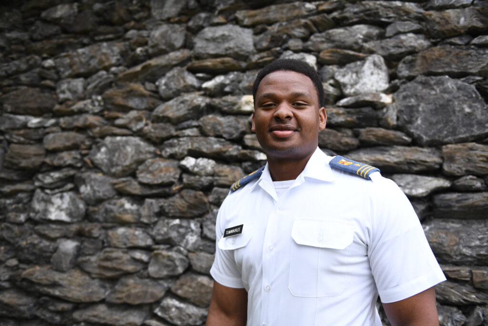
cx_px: 244
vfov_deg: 41.1
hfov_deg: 58.7
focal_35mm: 32
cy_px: 163
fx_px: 434
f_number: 2.8
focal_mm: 32
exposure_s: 1/4000
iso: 800
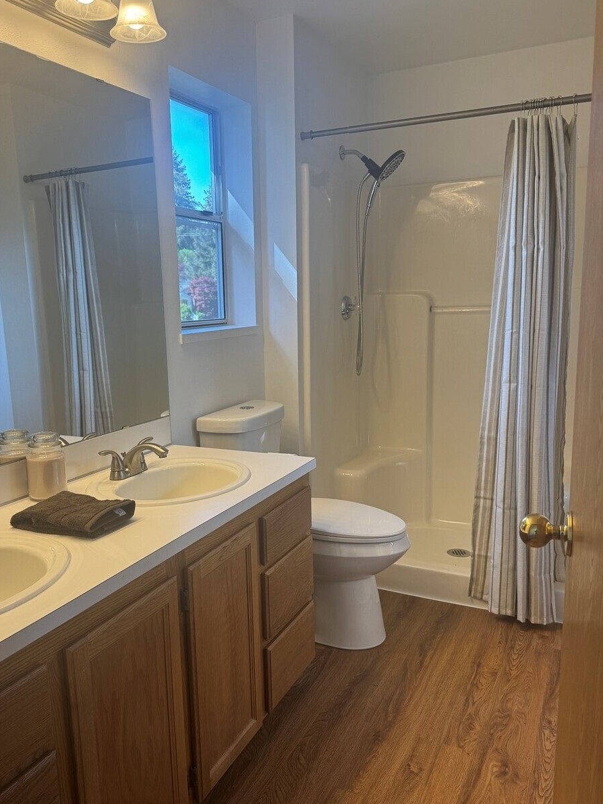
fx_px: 674
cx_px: 250
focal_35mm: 29
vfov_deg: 61.6
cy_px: 422
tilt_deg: -10.3
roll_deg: +2.6
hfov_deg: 48.0
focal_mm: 6.76
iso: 64
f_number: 1.78
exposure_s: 1/152
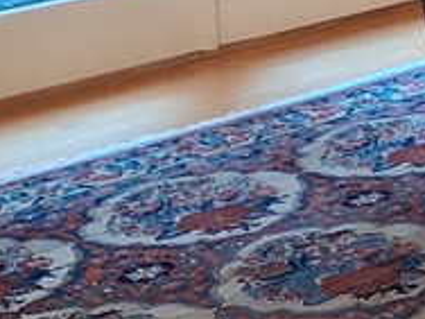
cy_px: -348
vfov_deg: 9.4
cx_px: 900
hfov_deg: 11.8
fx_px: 1805
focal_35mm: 147
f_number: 1.8
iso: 250
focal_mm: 4
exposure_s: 1/60
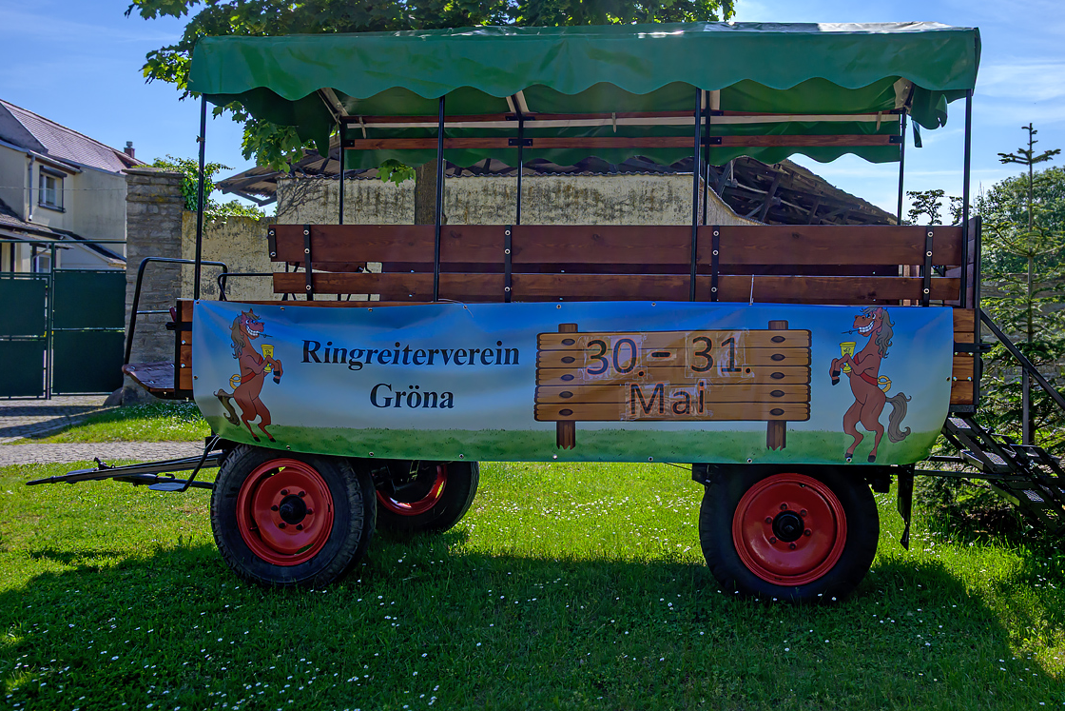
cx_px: 544
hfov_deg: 61.0
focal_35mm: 31
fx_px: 903
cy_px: 348
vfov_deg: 42.9
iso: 200
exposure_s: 1/350
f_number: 8
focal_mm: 19
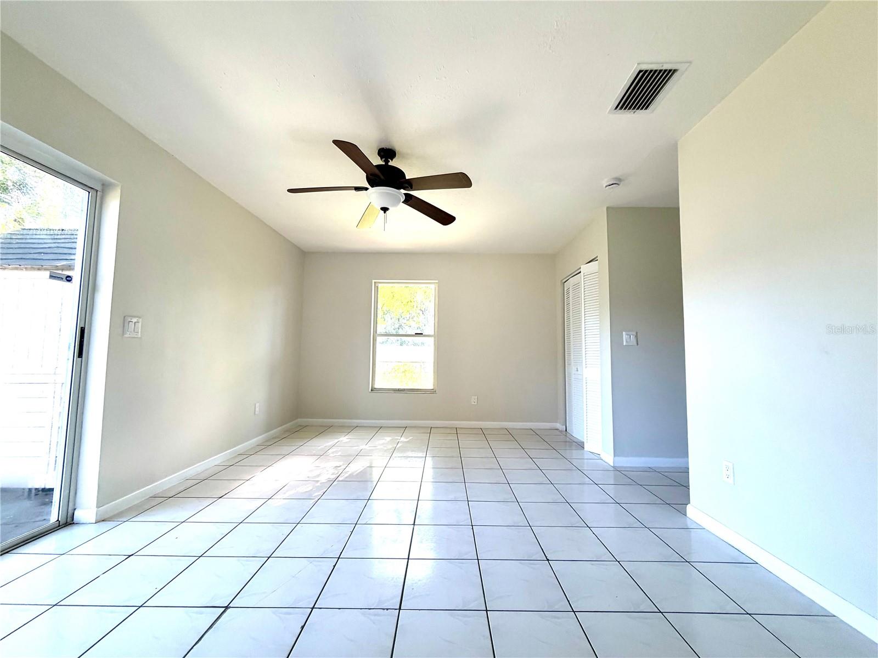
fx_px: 355
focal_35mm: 14
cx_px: 439
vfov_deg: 85.7
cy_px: 329
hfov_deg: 102.1
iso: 125
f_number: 2.2
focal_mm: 2.22
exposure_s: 1/121
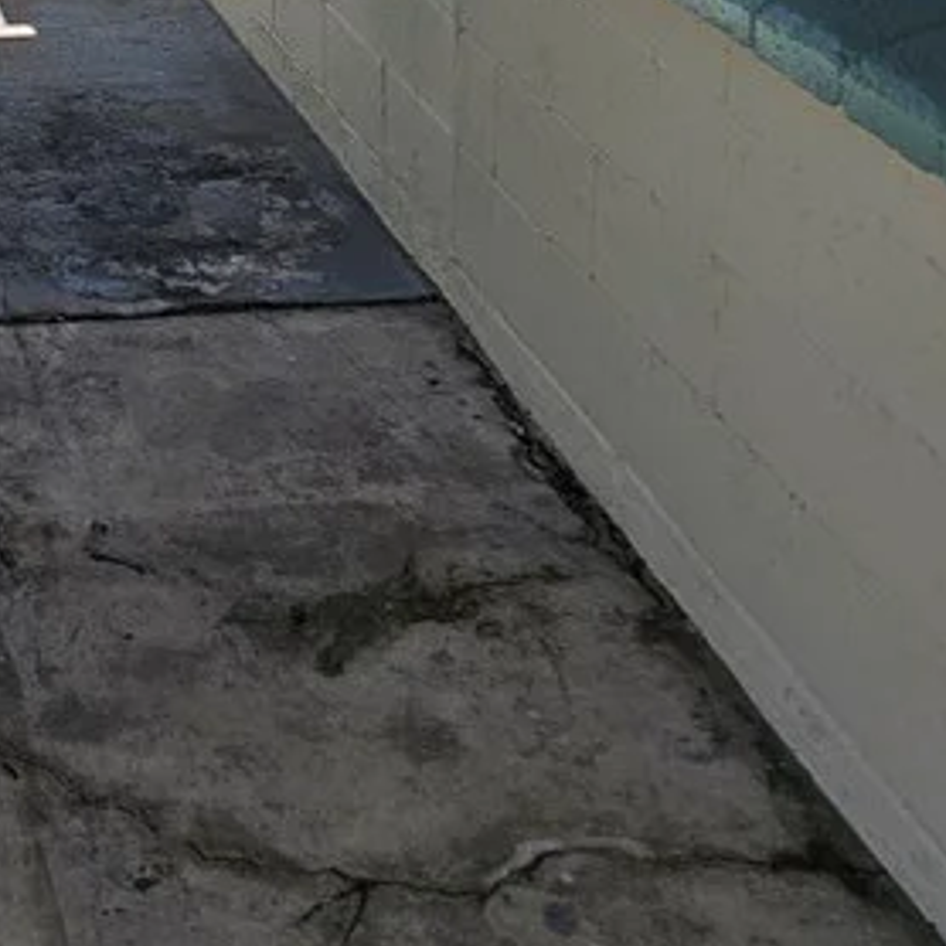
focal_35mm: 75
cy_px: -293
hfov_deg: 21.5
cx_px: -177
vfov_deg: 20.9
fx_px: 2319
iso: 10
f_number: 1.7
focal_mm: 6.3
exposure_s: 1/569
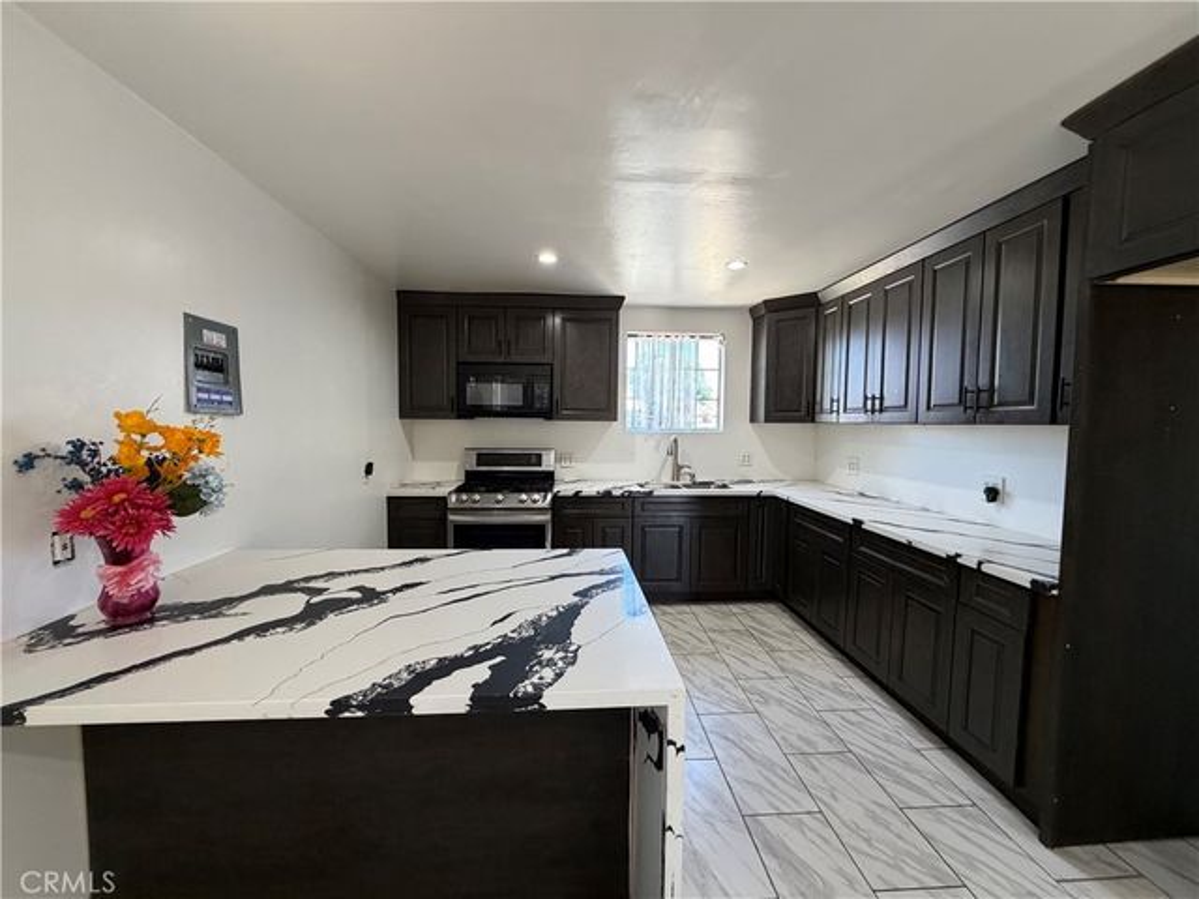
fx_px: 485
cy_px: 450
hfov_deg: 102.1
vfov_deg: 85.7
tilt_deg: -3.9
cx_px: 600
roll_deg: -0.4
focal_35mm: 14
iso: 320
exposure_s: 1/120
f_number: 2.2
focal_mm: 2.22
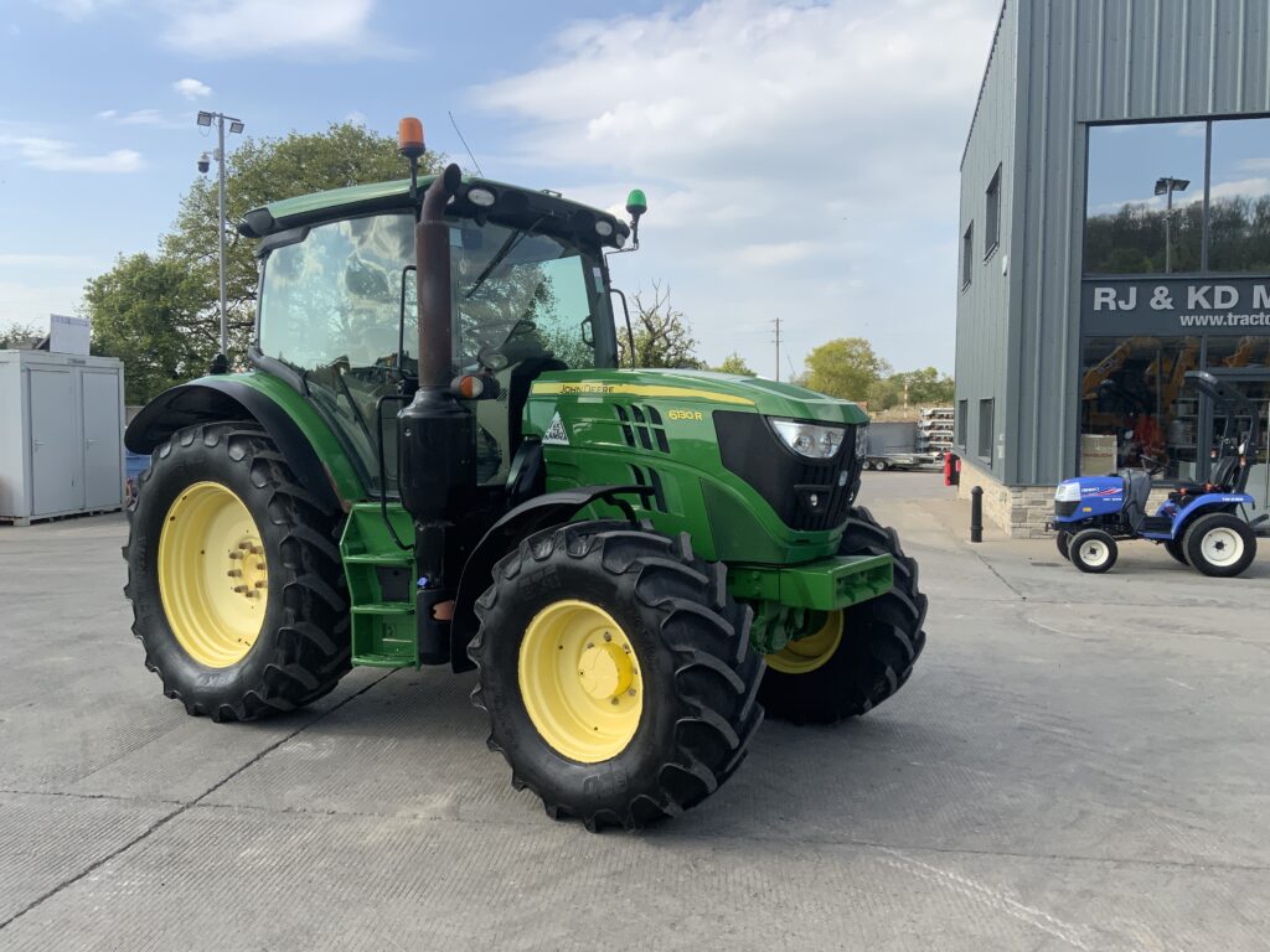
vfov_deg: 48.2
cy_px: 476
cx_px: 635
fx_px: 1064
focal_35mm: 29
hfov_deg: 61.7
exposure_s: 1/1144
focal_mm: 3
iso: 16
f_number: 1.8
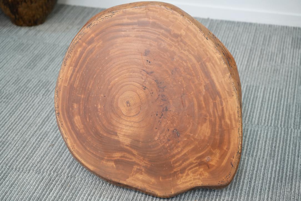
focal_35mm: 77
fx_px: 644
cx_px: 150
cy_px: 100
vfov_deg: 17.7
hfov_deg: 26.3
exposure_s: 1/80
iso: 1250
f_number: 4
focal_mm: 77
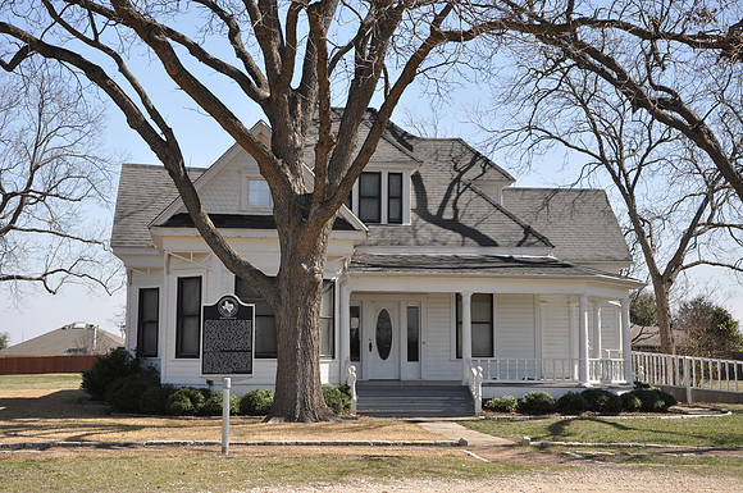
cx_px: 372
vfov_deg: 23.7
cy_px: 246
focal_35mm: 57
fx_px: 1175
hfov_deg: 35.1
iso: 200
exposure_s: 1/200
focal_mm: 38
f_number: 7.1
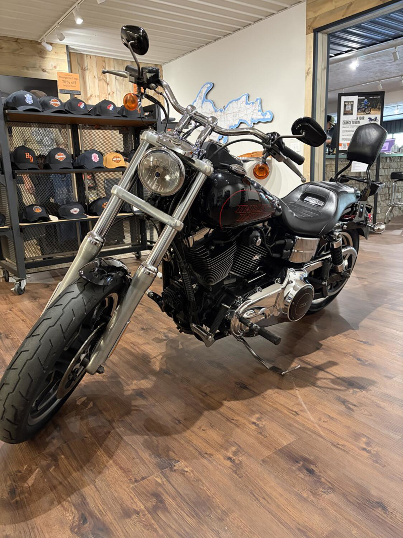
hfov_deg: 53.1
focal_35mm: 26
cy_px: 269
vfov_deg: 67.3
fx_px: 404
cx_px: 202
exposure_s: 1/40
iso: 400
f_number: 1.6
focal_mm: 5.96
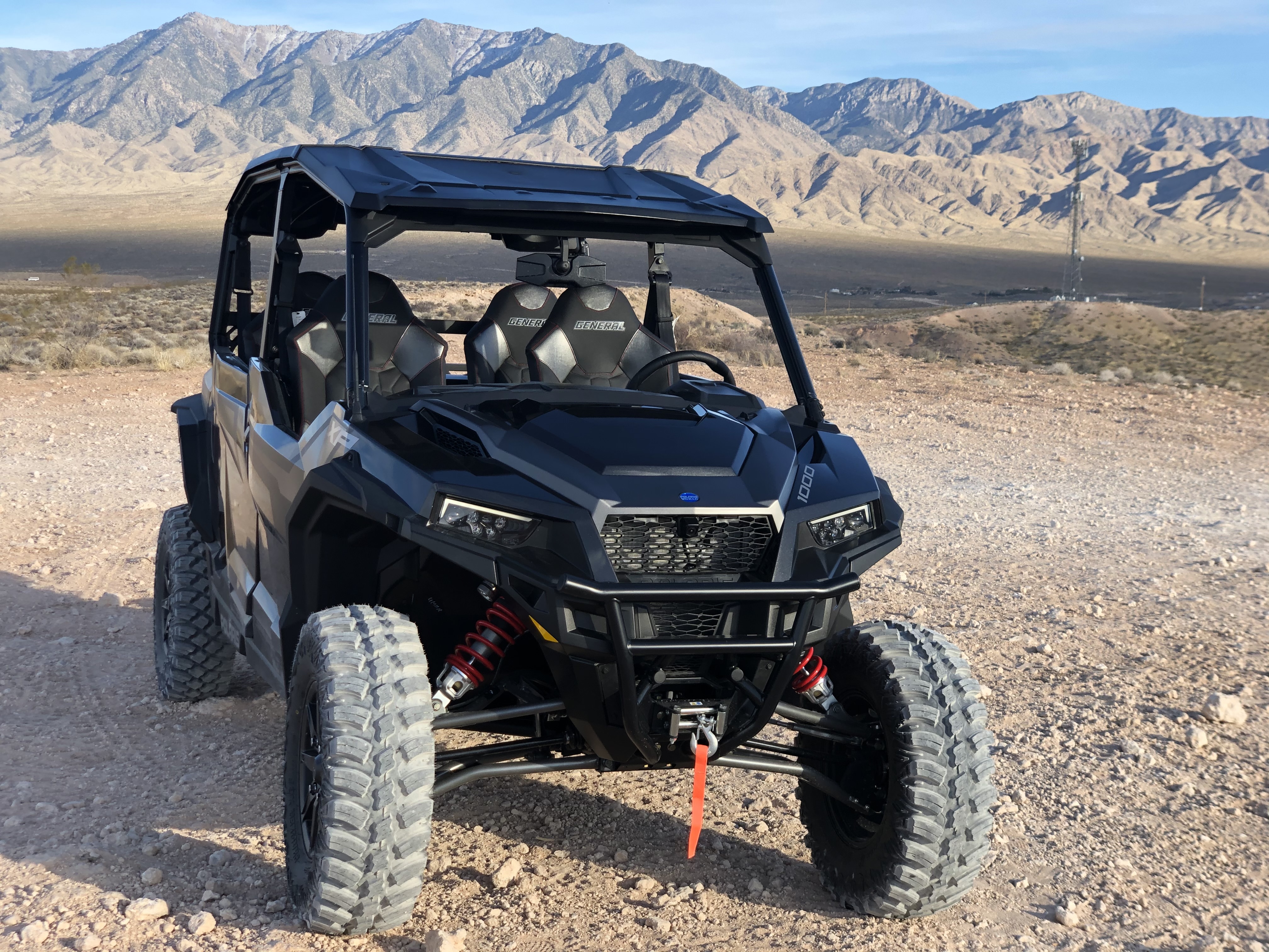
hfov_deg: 36.8
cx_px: 634
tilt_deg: -6.4
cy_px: 476
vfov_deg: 28.0
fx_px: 1906
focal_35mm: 52
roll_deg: -1.5
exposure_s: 1/308
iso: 16
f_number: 2.4
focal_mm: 6
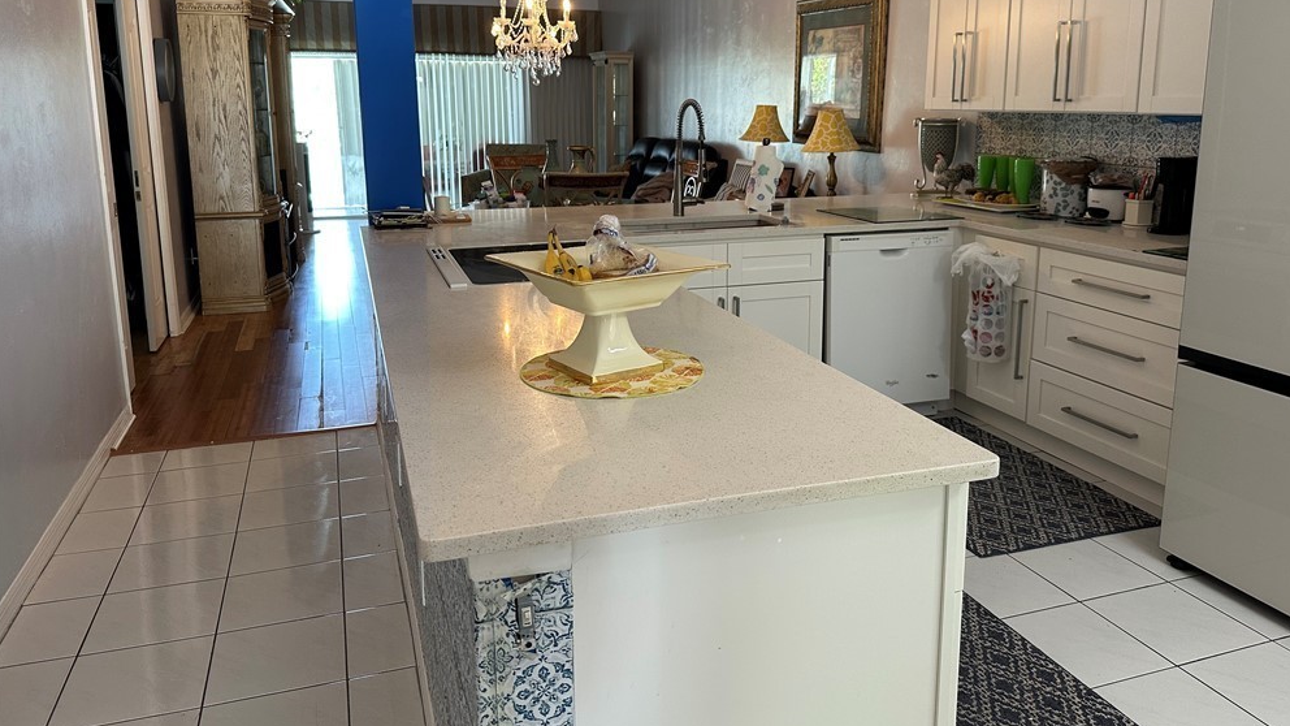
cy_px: 275
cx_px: 659
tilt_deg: -10.4
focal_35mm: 27
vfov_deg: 42.6
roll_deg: +0.2
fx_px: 924
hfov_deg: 69.9
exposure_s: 1/60
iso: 160
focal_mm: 6.86
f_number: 1.78
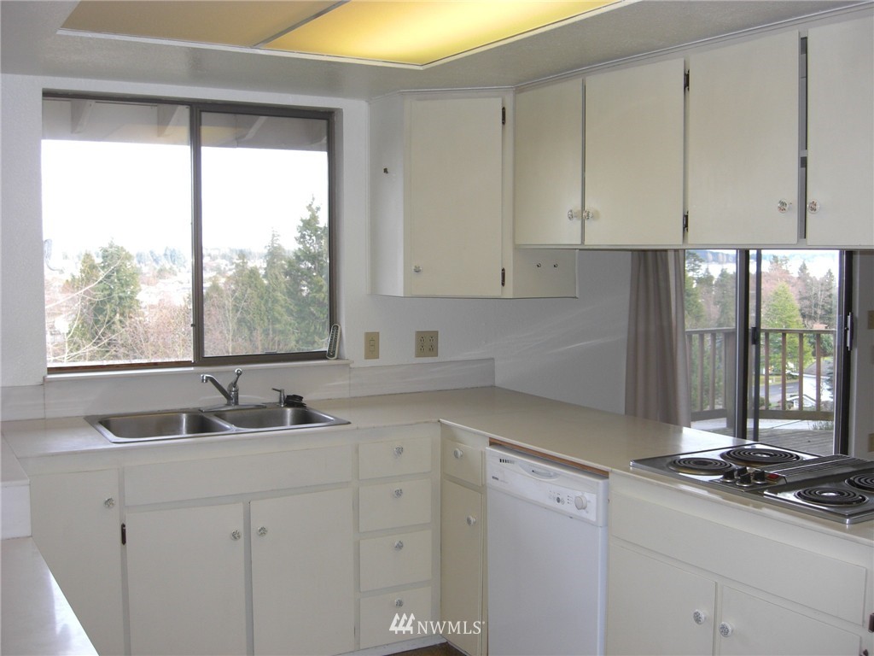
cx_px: 437
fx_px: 959
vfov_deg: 37.7
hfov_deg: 49.0
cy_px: 328
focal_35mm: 38
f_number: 2.8
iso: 100
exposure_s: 1/80
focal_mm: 7.9
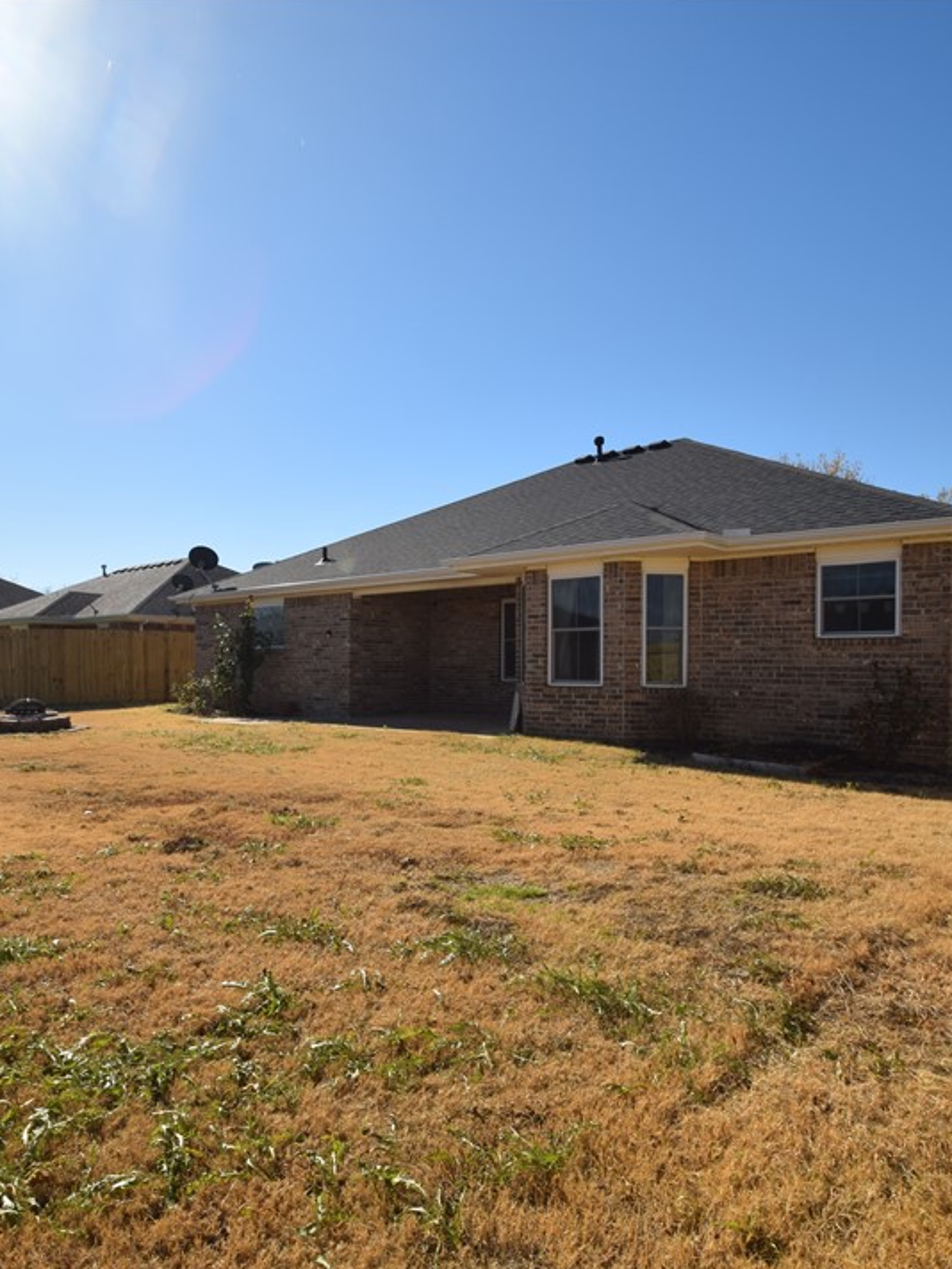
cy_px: 640
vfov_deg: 76.4
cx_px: 446
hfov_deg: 61.0
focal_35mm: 22
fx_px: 807
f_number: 11
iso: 100
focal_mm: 10
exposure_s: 1/200
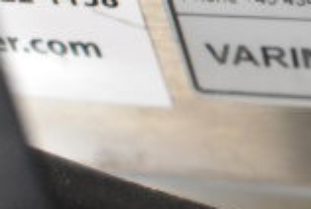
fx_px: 900
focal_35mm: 104
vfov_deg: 12.9
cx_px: 435
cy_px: -44
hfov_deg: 17.9
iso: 6400
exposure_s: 1/100
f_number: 5
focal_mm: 18
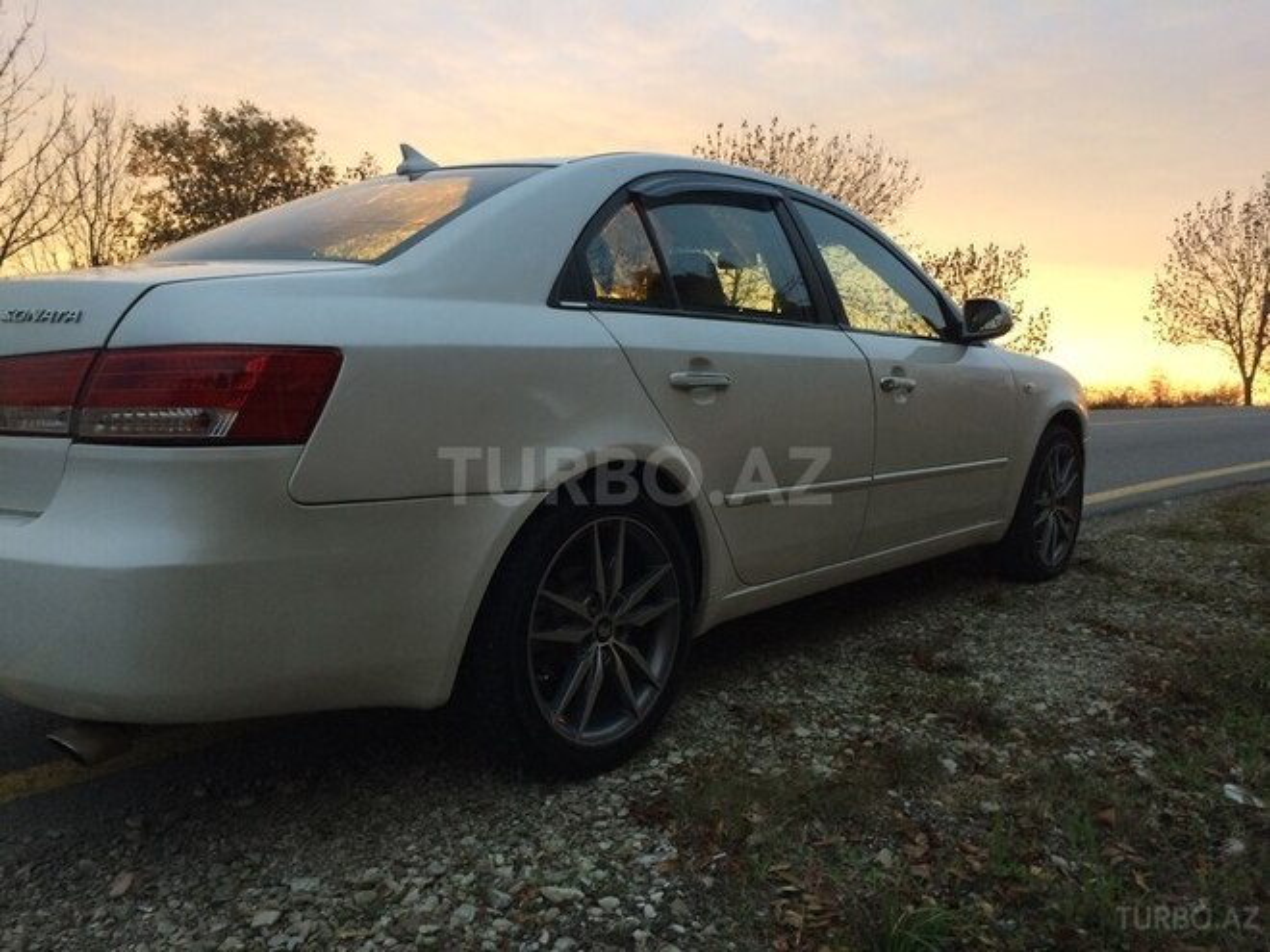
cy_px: 476
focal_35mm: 29
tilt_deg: -4.6
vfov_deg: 48.2
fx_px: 1064
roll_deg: -0.9
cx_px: 635
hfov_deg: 61.7
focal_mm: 4.15
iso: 40
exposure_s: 1/33
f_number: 2.2
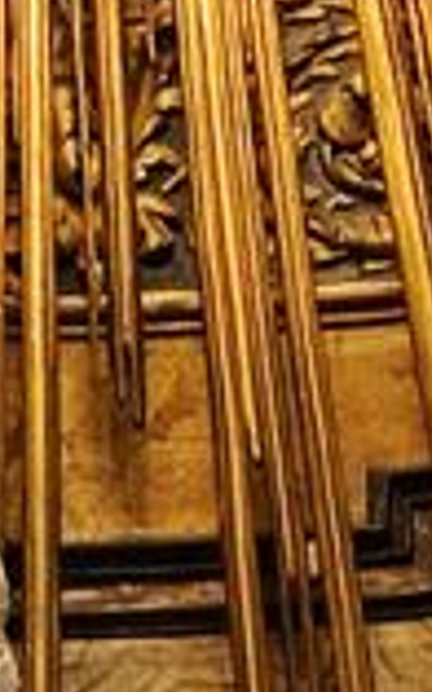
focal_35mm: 374
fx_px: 7052
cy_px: 1186
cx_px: -24
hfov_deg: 3.5
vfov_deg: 5.5
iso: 2500
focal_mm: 6.14
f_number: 1.65
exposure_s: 1/25
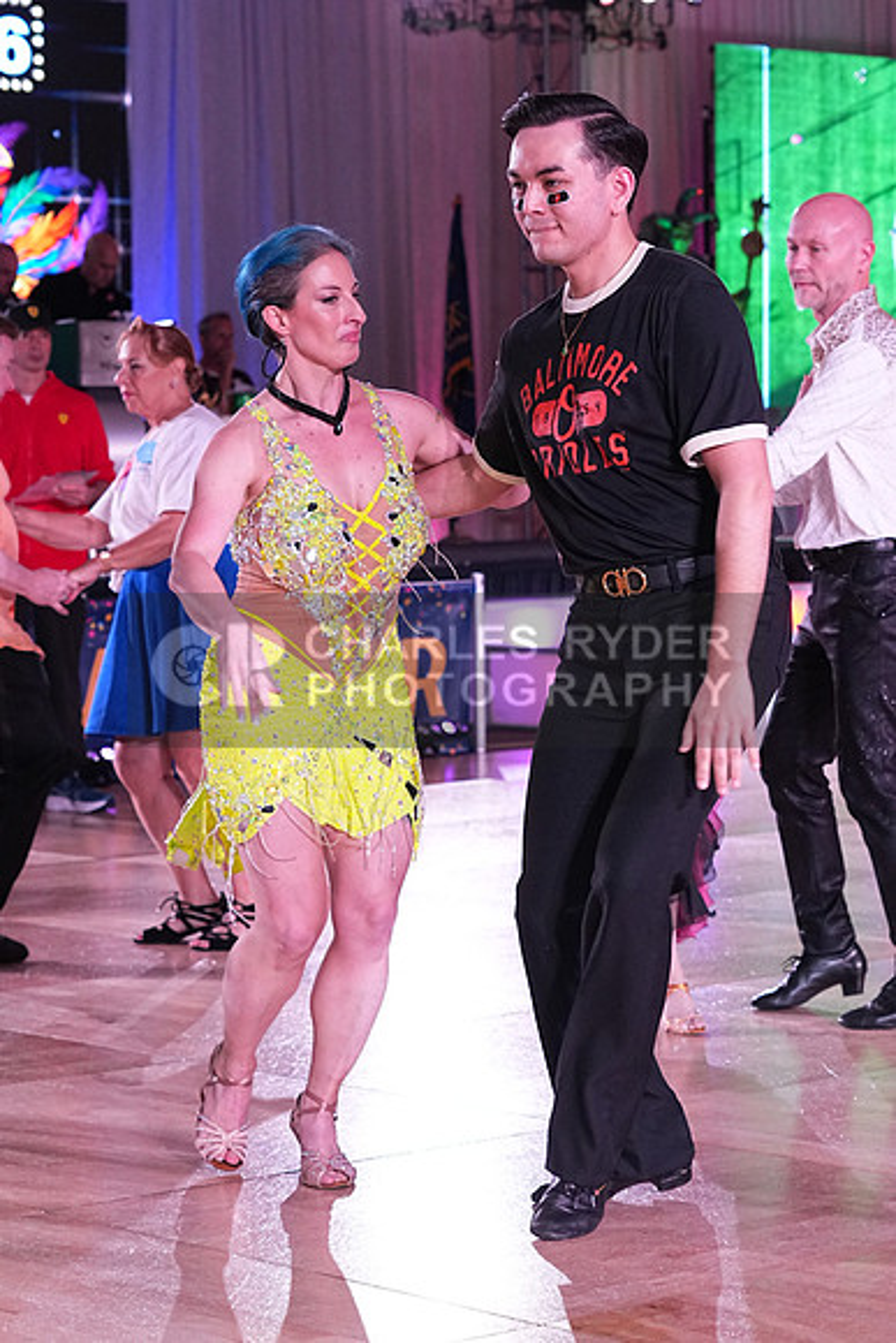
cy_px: 672
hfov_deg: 14.6
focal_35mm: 94
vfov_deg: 21.7
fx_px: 3507
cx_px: 448
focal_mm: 63
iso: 2500
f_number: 5.6
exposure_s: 1/320
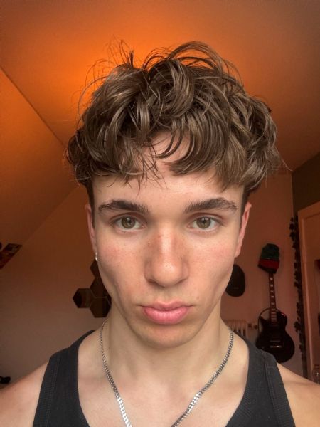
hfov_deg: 46.8
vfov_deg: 60.0
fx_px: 370
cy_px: 214
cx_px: 160
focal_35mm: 30
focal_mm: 2.69
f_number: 1.9
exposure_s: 1/60
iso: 200
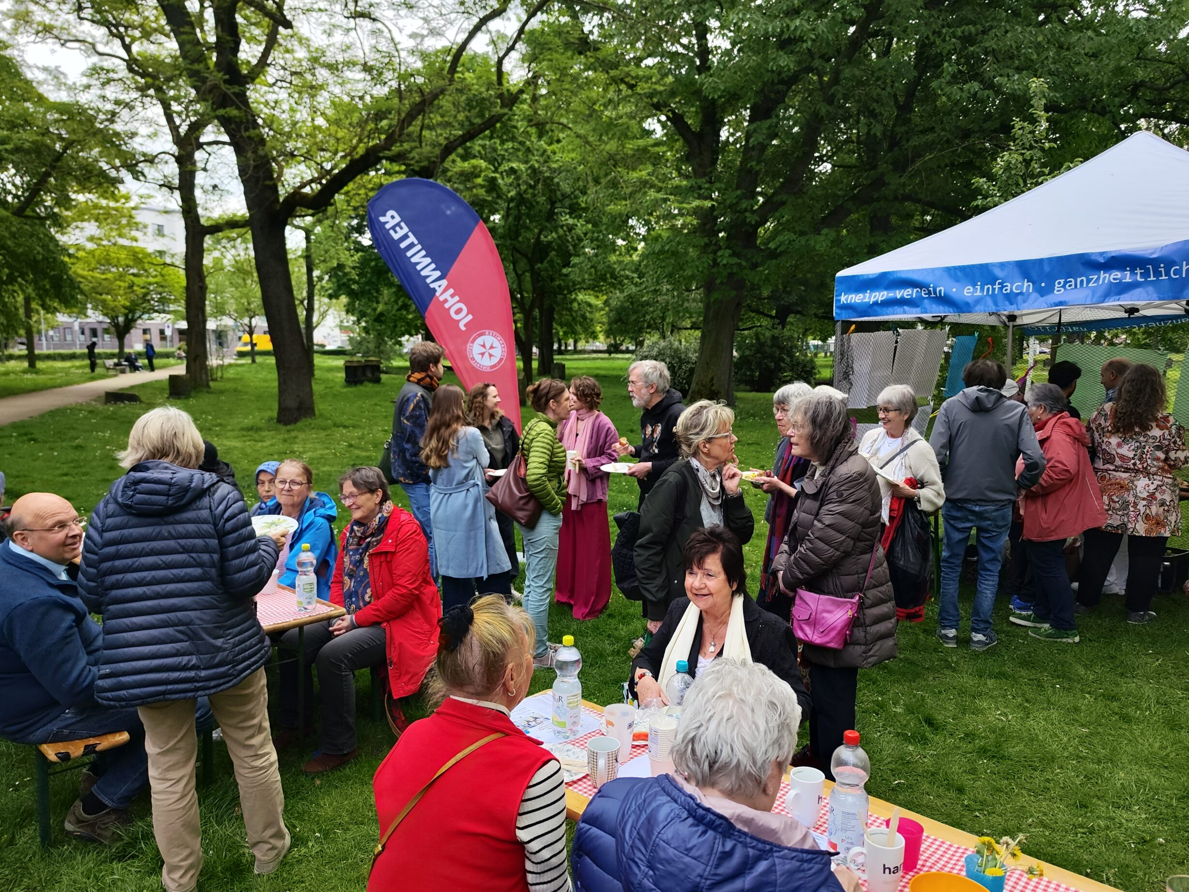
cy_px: 456
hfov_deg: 71.6
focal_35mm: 24
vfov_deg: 56.8
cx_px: 597
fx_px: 824
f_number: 1.69
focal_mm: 7.01
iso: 50
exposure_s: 1/505
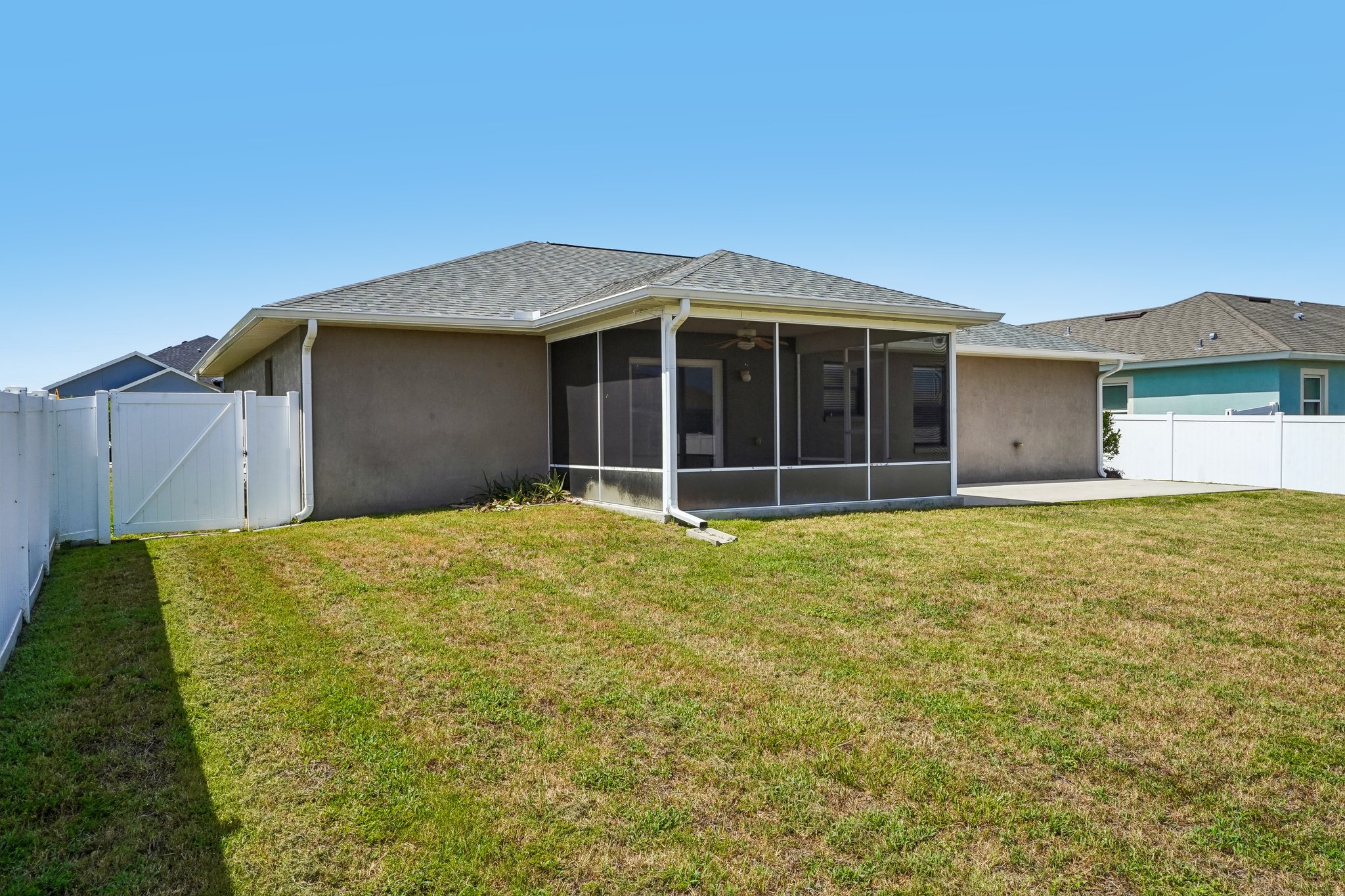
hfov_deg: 71.5
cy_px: 448
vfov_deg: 51.3
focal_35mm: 25
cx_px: 672
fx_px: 934
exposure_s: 1/400
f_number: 20
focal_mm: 25
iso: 800
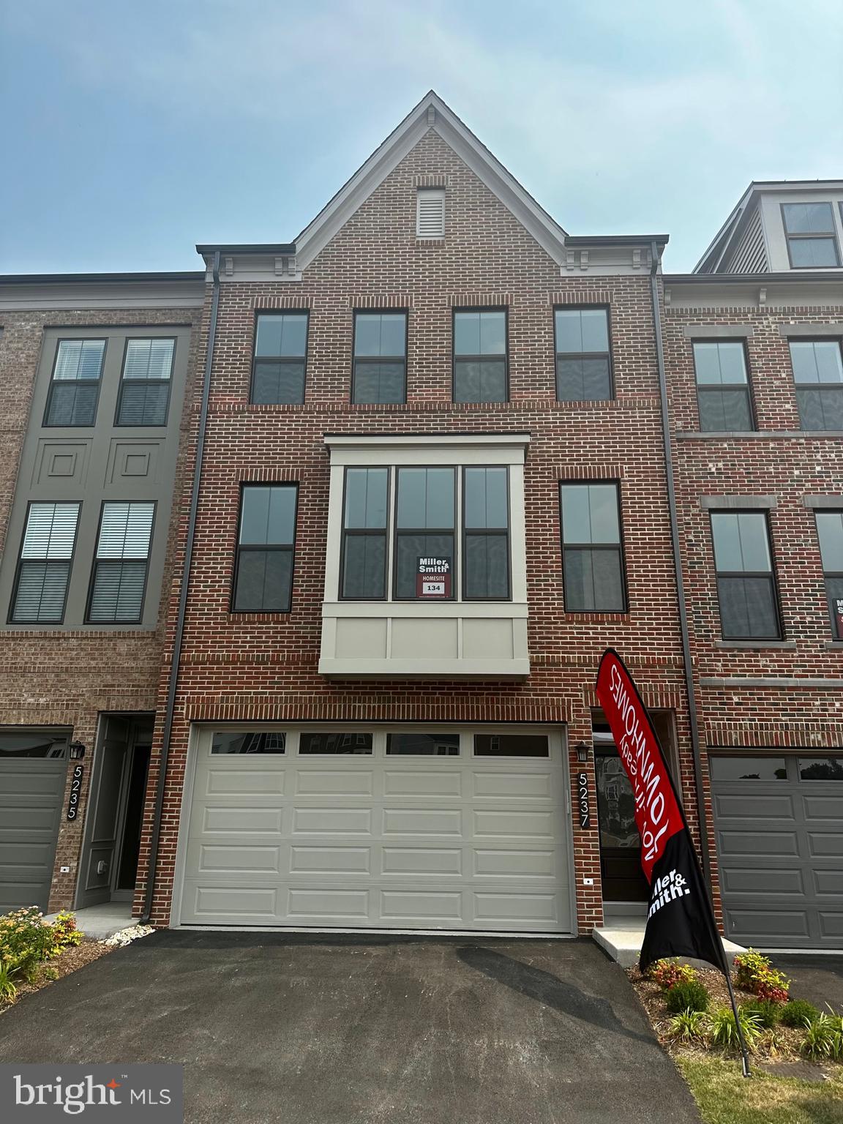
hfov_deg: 56.8
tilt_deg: +18.5
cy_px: 562
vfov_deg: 71.6
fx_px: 779
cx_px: 422
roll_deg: -0.8
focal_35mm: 24
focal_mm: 6.86
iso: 80
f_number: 1.78
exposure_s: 1/3356
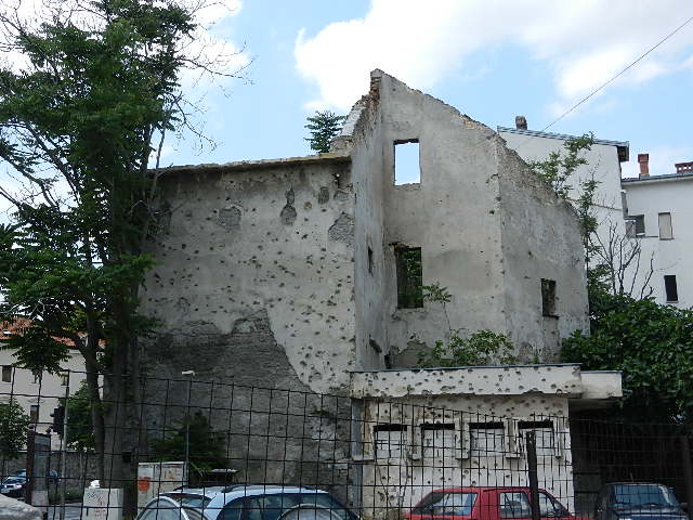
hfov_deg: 42.1
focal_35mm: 45
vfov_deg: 32.2
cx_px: 346
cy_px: 260
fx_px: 901
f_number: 4.2
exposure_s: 1/800
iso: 160
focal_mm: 8.2
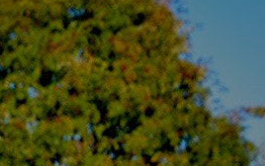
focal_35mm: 280
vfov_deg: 4.5
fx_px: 2023
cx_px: -454
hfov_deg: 6.9
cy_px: 494
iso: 125
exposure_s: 1/250
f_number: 8
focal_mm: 30
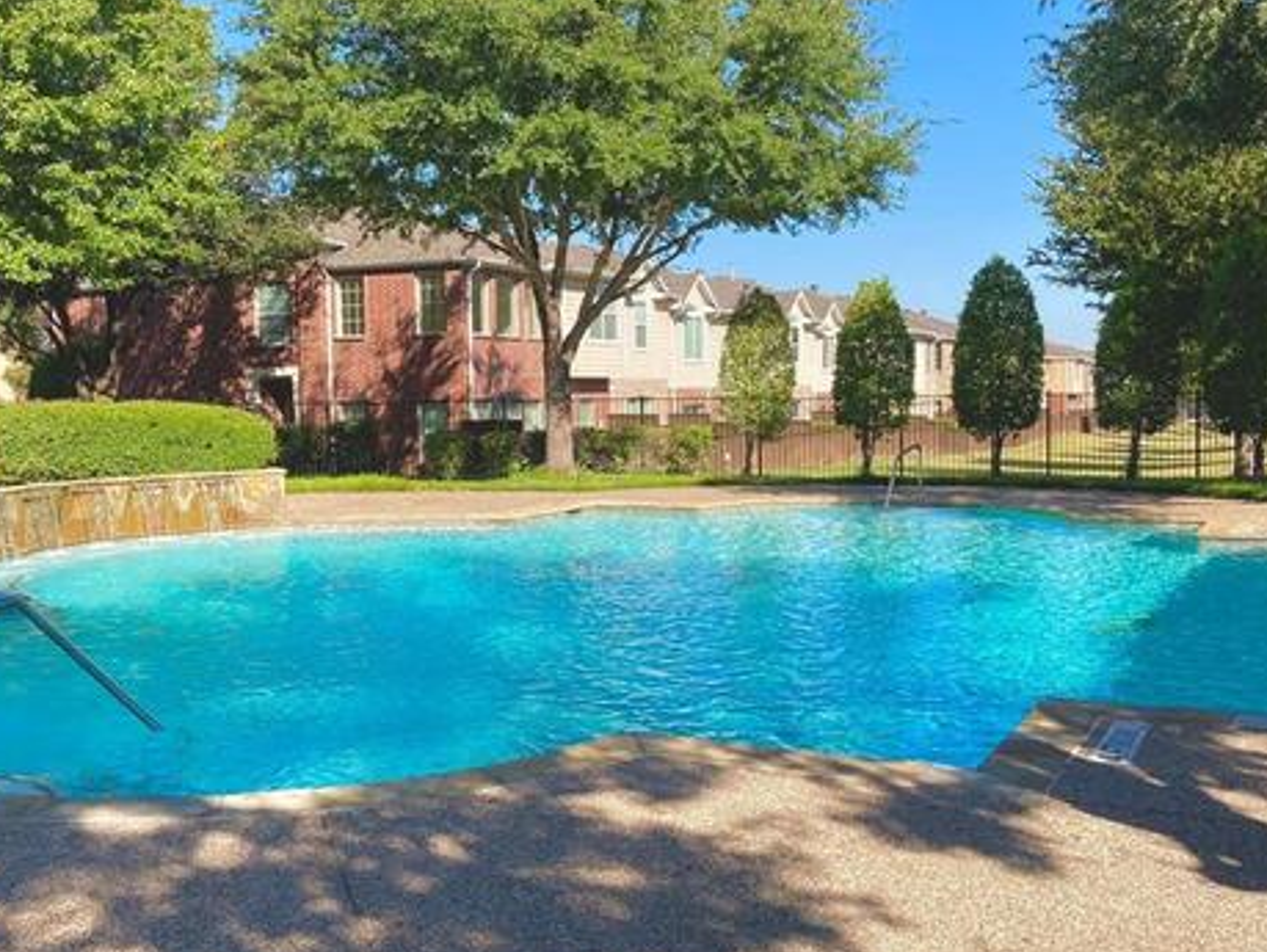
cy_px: 458
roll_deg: +0.6
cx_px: 624
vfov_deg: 36.9
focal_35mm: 39
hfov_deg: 47.8
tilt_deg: -1.8
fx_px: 1429
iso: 20
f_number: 1.8
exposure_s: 1/1156
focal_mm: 3.99
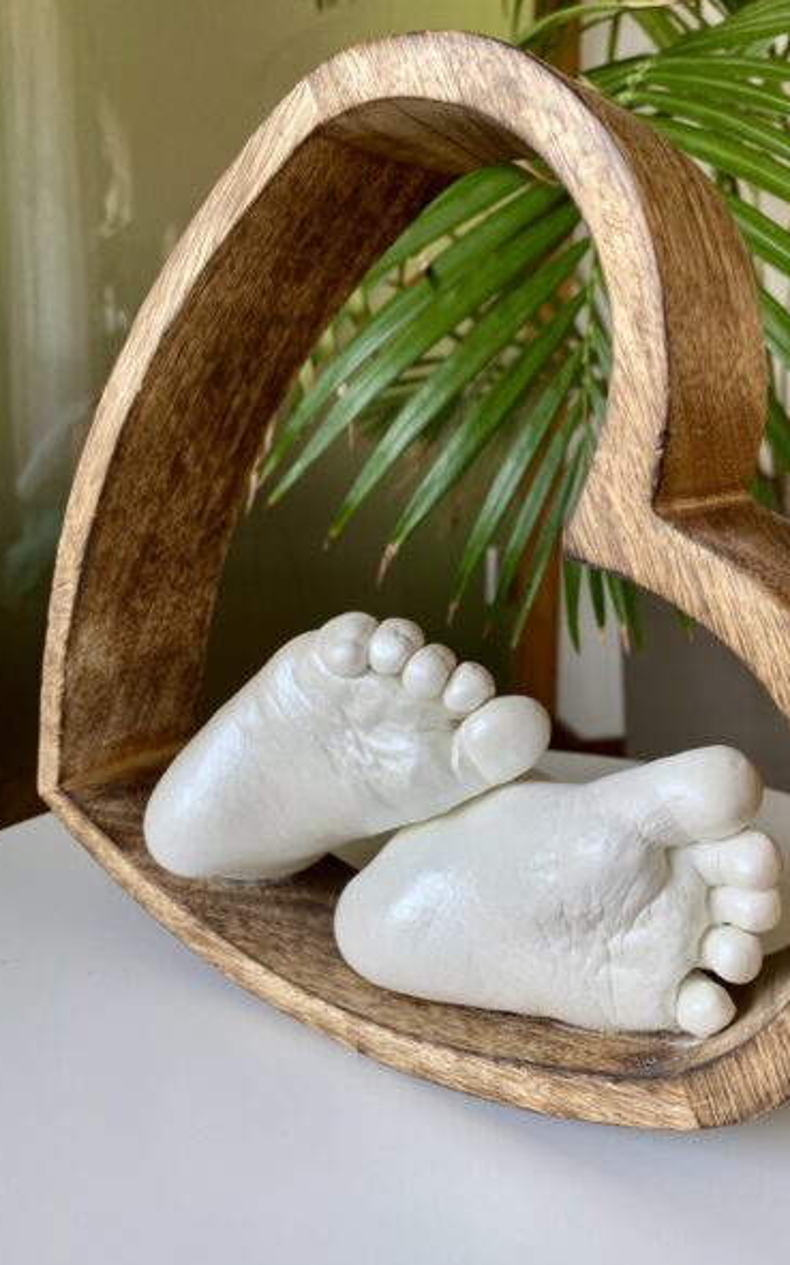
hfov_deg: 44.3
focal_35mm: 28
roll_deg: -1.1
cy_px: 638
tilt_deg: -9.4
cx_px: 467
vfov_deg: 66.5
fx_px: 965
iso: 80
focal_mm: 4.25
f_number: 1.8
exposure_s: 1/122
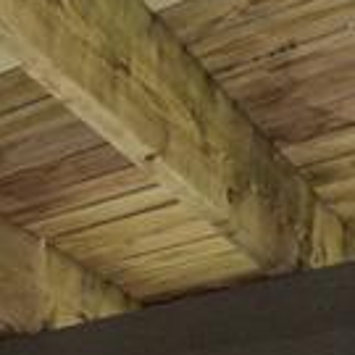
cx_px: -423
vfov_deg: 14.8
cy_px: 703
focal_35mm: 97
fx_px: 1125
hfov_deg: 14.1
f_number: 22
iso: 250
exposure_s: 1/8
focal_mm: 10
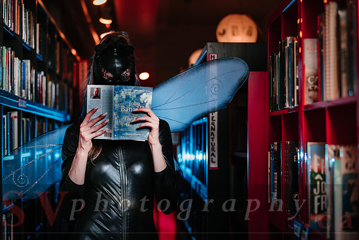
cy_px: 120
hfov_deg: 25.7
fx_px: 788
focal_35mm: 79
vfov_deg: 17.3
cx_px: 174
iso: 100
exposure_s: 1/200
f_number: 2.8
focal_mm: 75
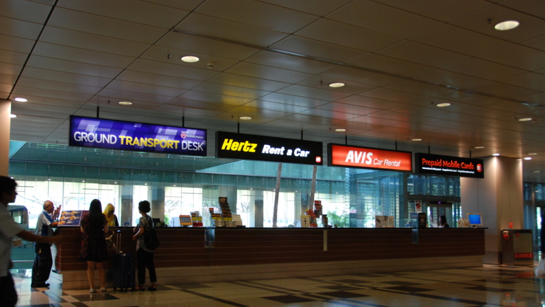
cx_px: 271
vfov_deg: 31.1
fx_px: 549
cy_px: 178
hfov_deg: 52.8
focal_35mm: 38
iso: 400
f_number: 3.8
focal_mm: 24
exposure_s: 1/40
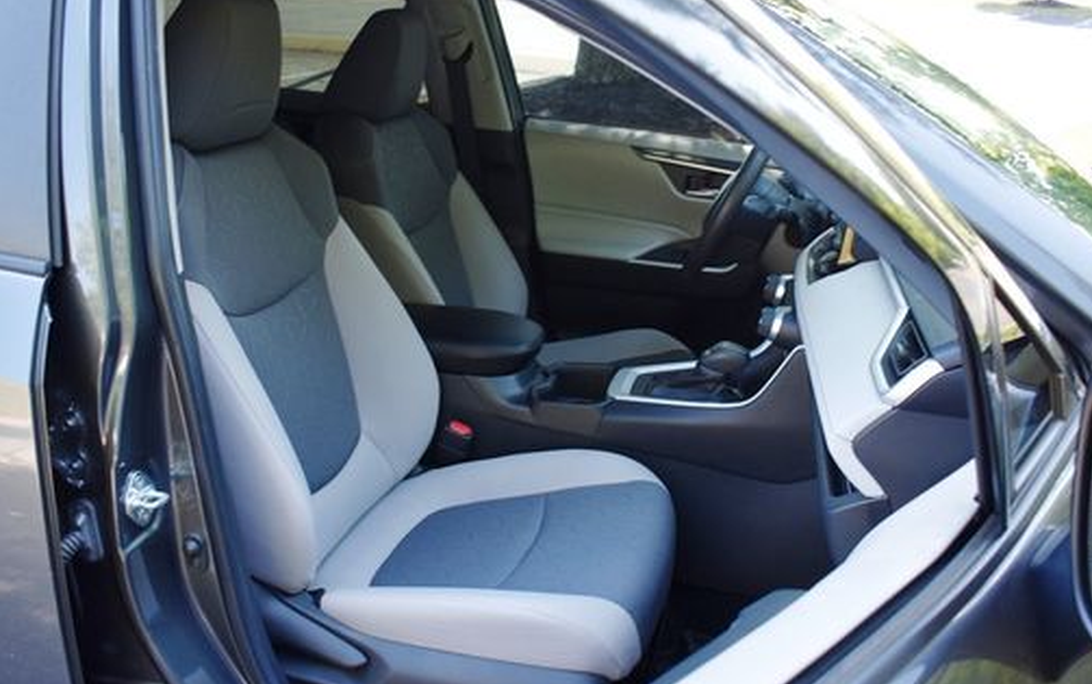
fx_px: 1042
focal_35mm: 35
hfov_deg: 55.3
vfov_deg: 36.3
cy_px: 318
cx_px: 515
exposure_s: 1/250
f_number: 4.5
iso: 400
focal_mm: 18
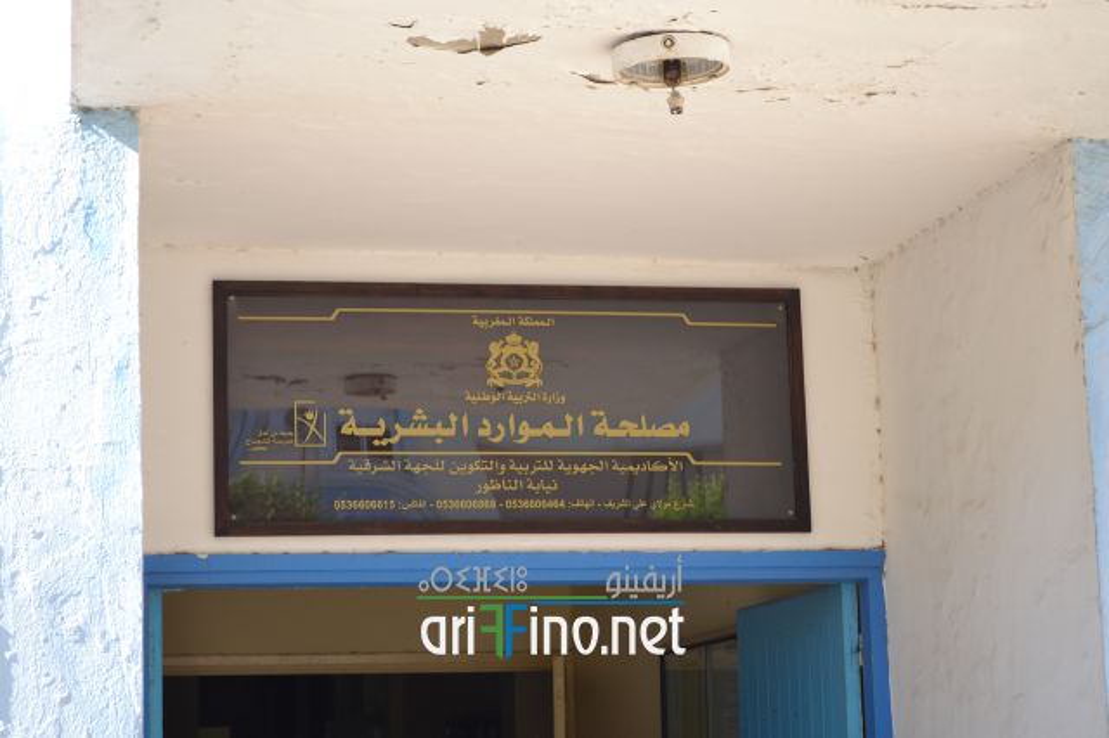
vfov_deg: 16.5
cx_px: 554
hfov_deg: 24.6
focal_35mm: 82
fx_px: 2540
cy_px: 369
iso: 110
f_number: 5.6
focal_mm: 55
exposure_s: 1/125
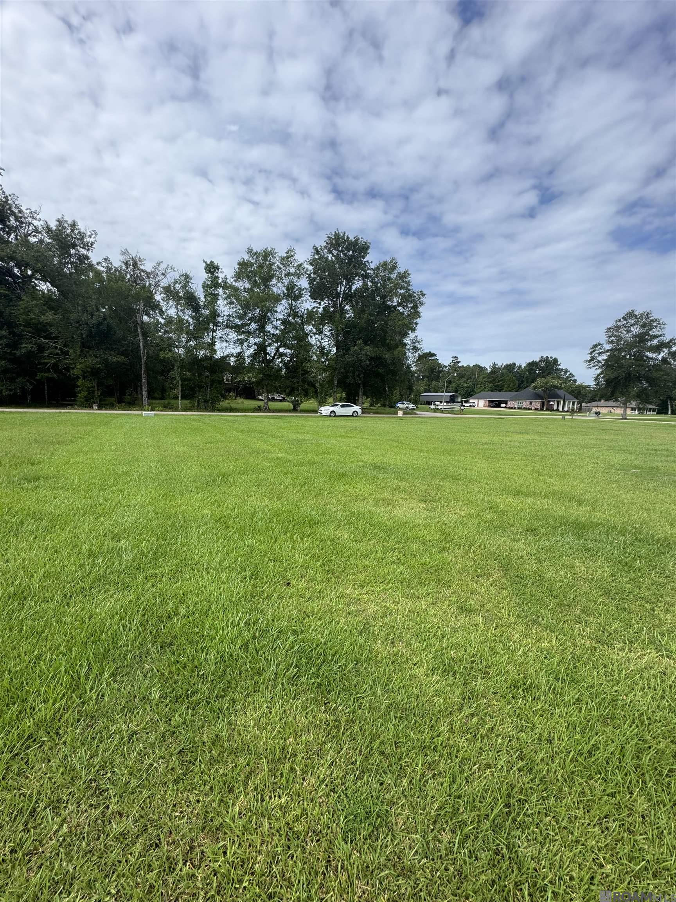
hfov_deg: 85.7
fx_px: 365
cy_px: 451
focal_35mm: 14
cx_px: 338
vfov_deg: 102.1
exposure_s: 1/787
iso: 40
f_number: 2.2
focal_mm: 2.22
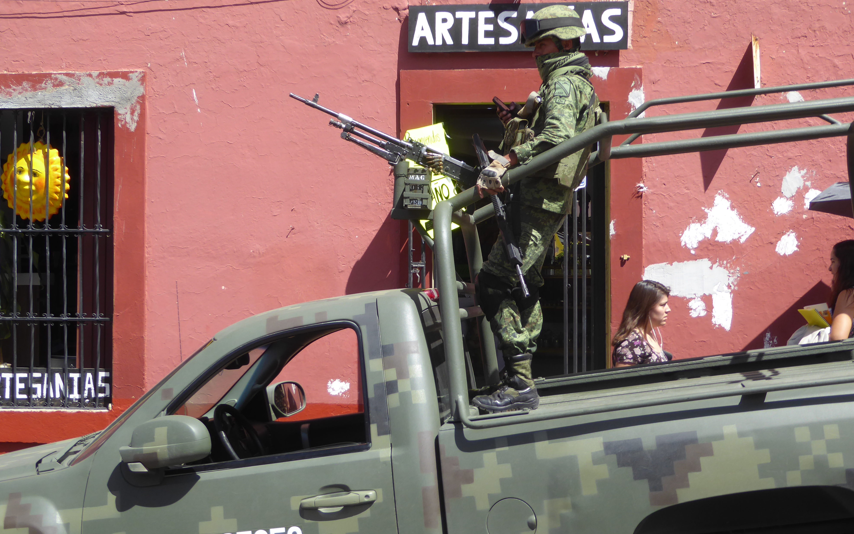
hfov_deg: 33.5
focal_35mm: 61
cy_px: 223
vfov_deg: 21.3
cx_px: 425
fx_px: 1420
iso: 80
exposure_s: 1/320
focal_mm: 9.6
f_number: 4.1
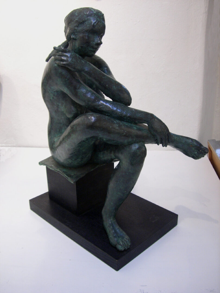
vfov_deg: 49.0
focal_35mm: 38
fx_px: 322
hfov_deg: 37.7
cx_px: 110
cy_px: 146
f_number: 2.7
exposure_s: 1/30
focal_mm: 6.2
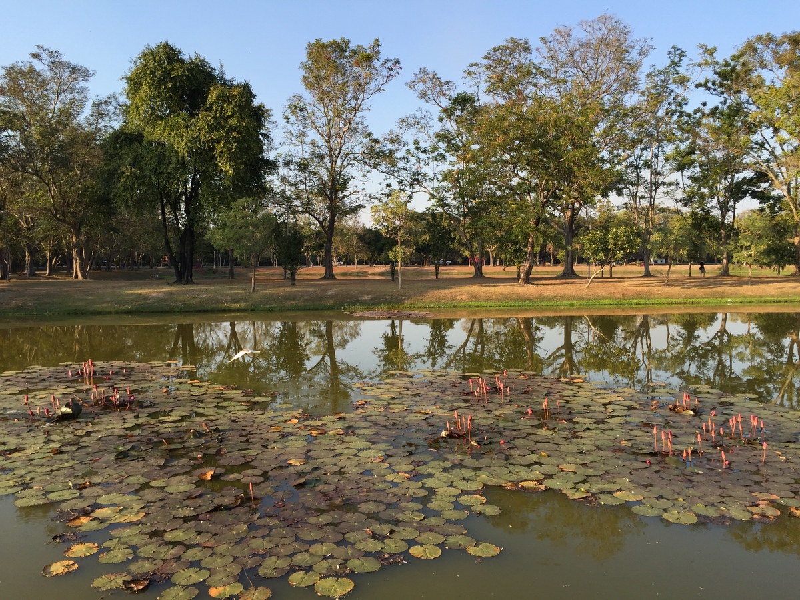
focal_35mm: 29
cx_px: 400
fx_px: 670
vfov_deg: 48.2
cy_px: 300
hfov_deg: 61.7
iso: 32
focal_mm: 4.15
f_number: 2.2
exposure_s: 1/791
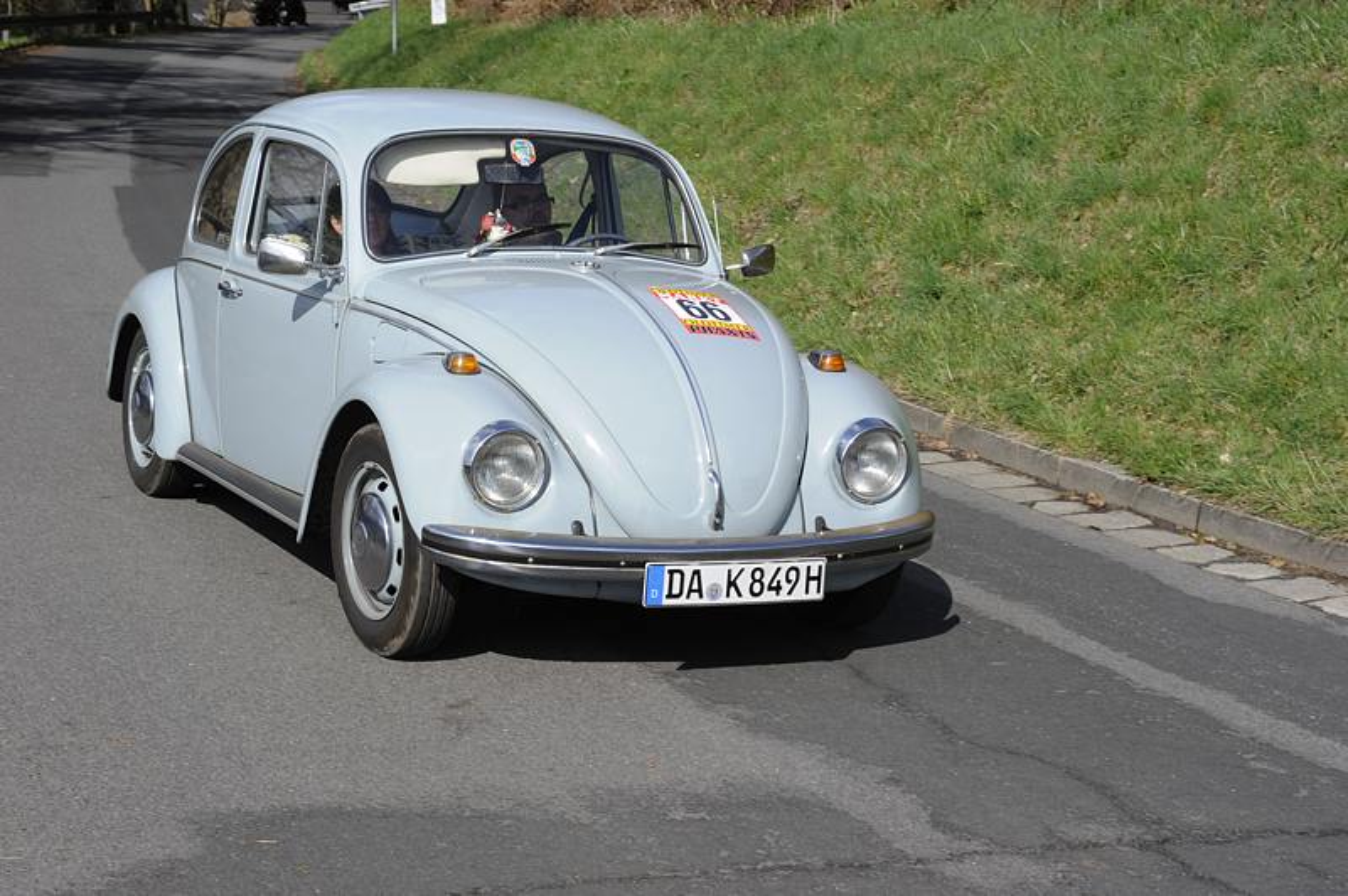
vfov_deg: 19.4
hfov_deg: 28.9
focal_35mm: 70
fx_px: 2619
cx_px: 674
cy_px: 448
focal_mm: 70
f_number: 13
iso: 320
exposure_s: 1/320
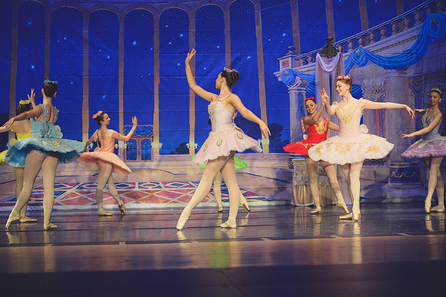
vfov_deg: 19.5
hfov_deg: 28.8
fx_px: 867
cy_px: 148
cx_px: 223
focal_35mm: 70
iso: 1400
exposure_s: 1/320
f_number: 2.8
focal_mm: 70
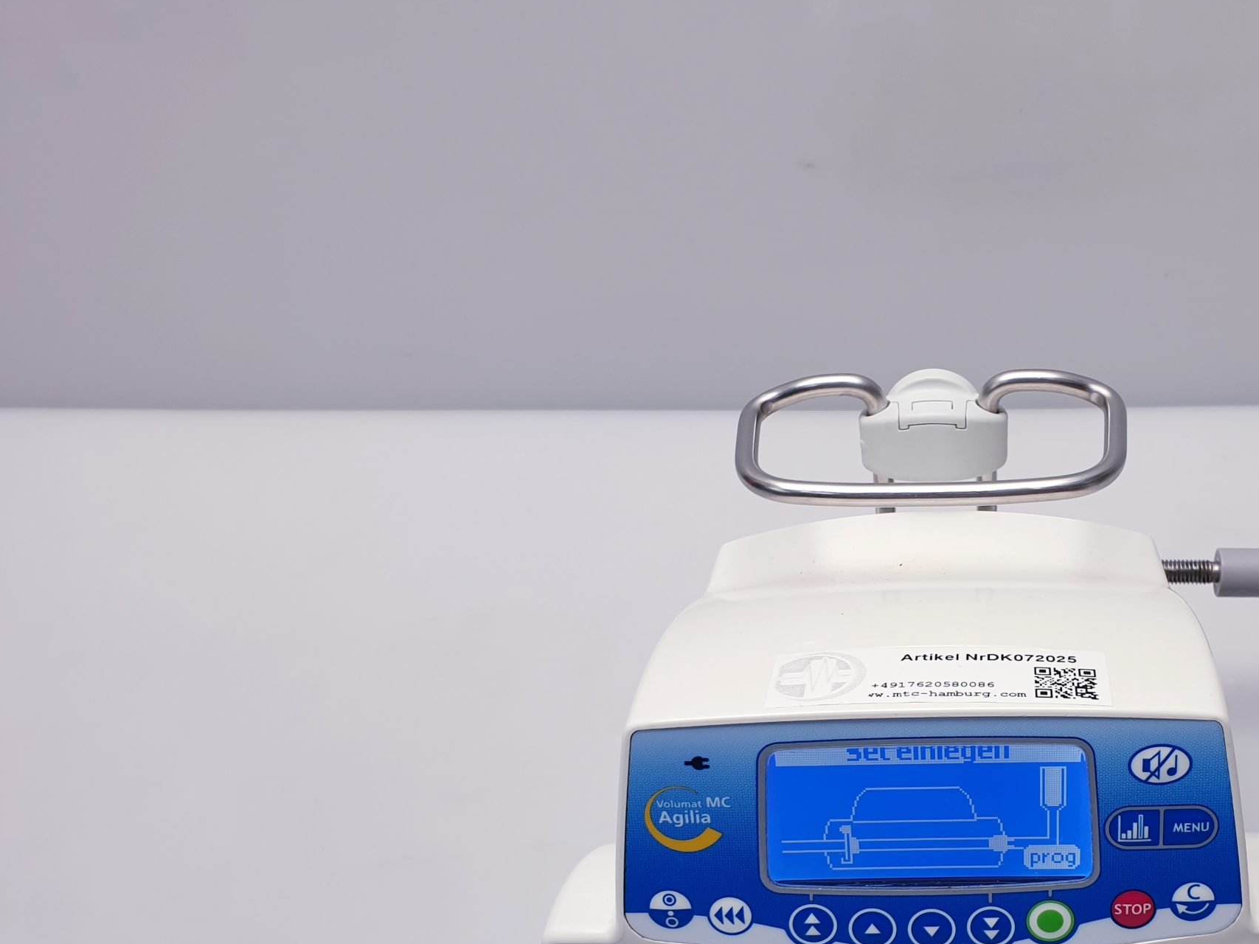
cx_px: 933
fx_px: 1418
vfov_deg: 36.2
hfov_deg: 46.3
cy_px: 681
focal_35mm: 39
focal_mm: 4.3
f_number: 2.4
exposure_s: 1/134
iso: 50
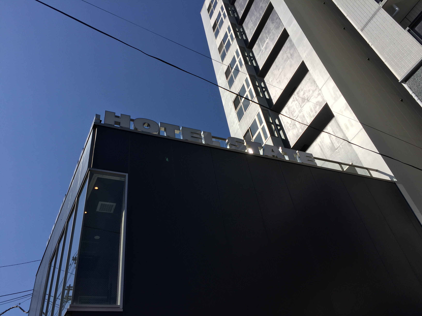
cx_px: 211
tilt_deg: +42.3
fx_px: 354
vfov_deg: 48.2
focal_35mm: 29
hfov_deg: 61.7
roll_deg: +8.8
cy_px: 158
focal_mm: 4.15
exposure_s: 1/4405
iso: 32
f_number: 2.2
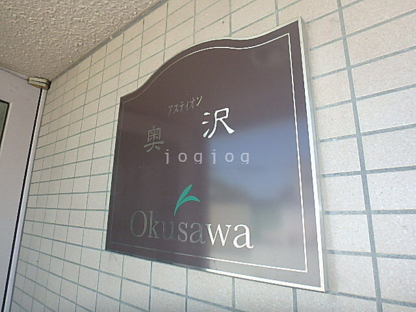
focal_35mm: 21
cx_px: 208
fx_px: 252
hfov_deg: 79.0
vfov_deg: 63.4
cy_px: 156
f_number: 3.5
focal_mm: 3.7
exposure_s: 1/125
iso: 125
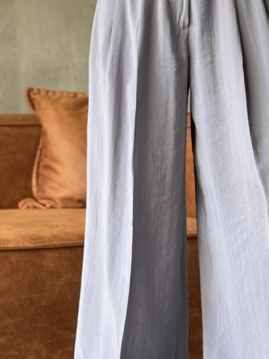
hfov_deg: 13.4
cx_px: 205
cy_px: 111
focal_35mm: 110
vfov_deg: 17.8
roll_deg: -0.7
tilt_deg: +1.0
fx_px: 1139
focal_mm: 6.76
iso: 100
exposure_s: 1/61
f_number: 1.78
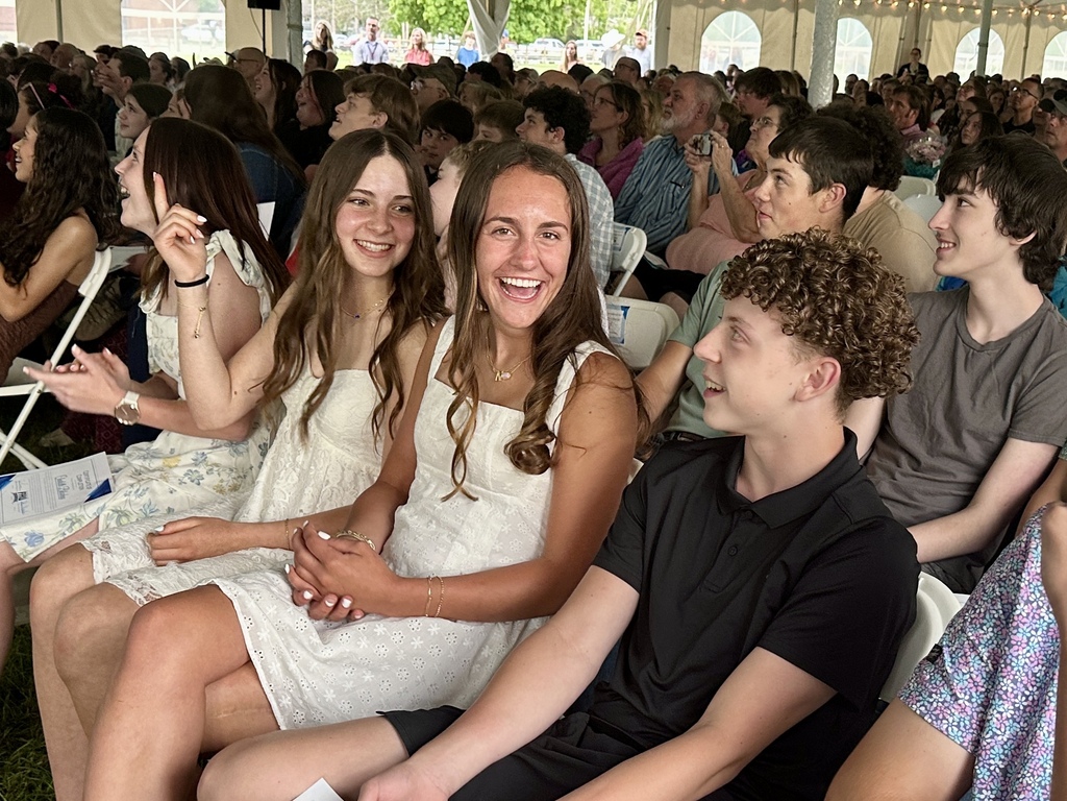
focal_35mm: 24
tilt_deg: -14.3
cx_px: 534
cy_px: 400
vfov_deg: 56.8
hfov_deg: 71.6
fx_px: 740
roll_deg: -1.5
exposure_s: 1/60
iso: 200
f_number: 1.78
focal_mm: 6.86
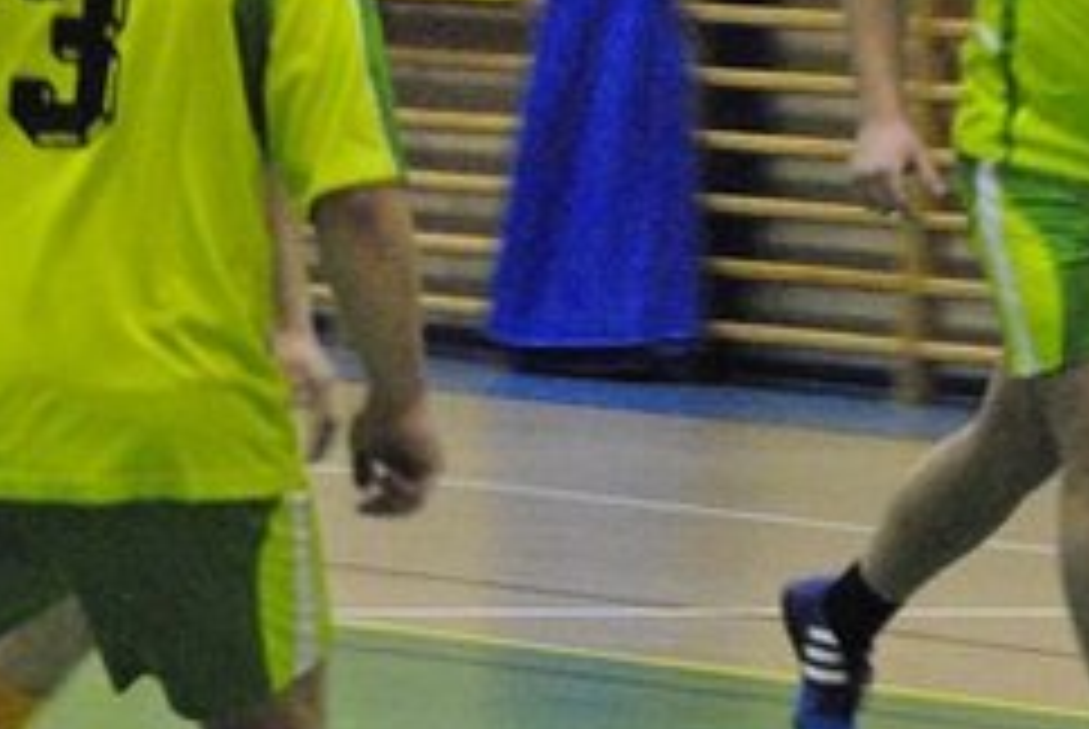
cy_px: 493
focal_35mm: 483
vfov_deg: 2.9
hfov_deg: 4.3
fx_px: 14628
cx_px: 54
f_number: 5.6
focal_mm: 120
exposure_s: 1/80
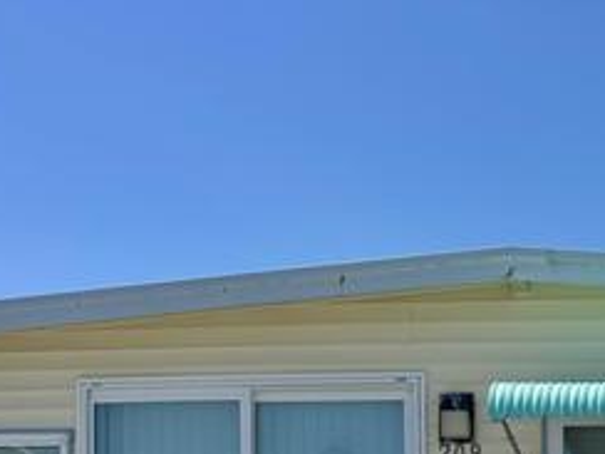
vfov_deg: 21.1
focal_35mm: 63
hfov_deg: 28.1
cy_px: 590
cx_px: 660
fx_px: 1101
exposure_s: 1/5348
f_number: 1.78
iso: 80
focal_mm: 6.76
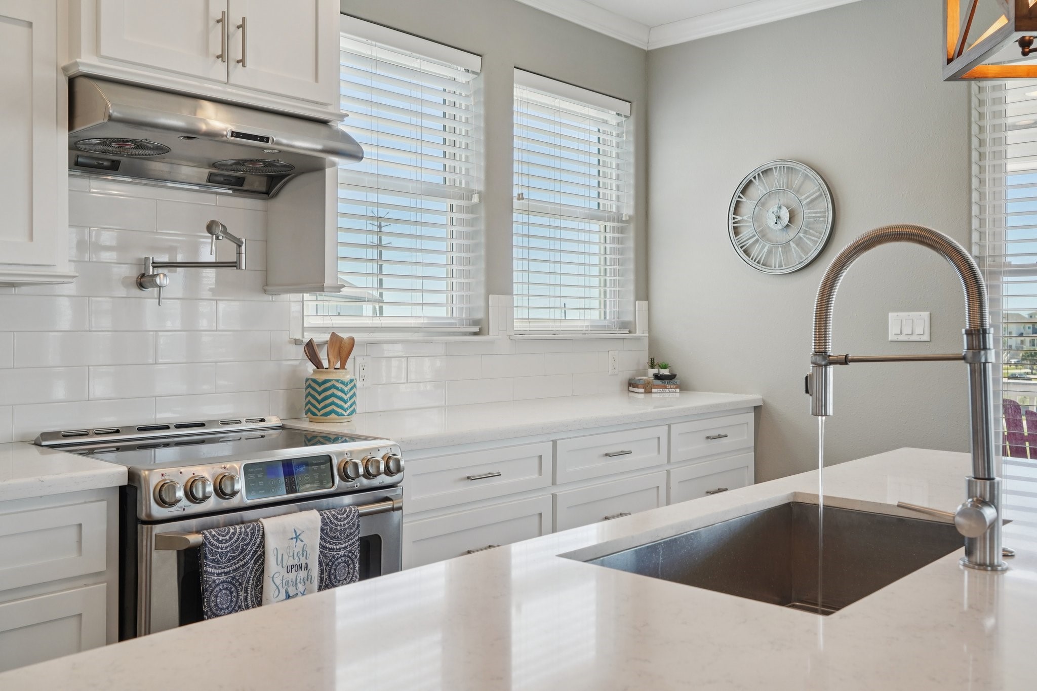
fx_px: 893
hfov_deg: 60.3
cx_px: 518
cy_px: 346
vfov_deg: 42.3
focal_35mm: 31
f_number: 8
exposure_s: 1/250
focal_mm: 31
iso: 500
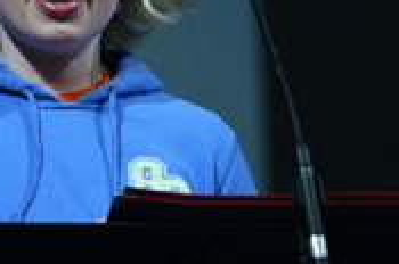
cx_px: 112
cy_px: 83
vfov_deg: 1.8
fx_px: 8541
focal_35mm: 772
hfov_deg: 2.7
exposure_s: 1/200
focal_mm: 200
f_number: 2.8
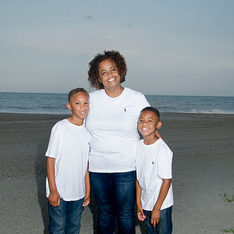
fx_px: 390
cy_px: 156
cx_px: 118
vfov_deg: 33.1
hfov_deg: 33.4
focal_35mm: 51
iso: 100
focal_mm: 26
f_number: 5.6
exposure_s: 1/250
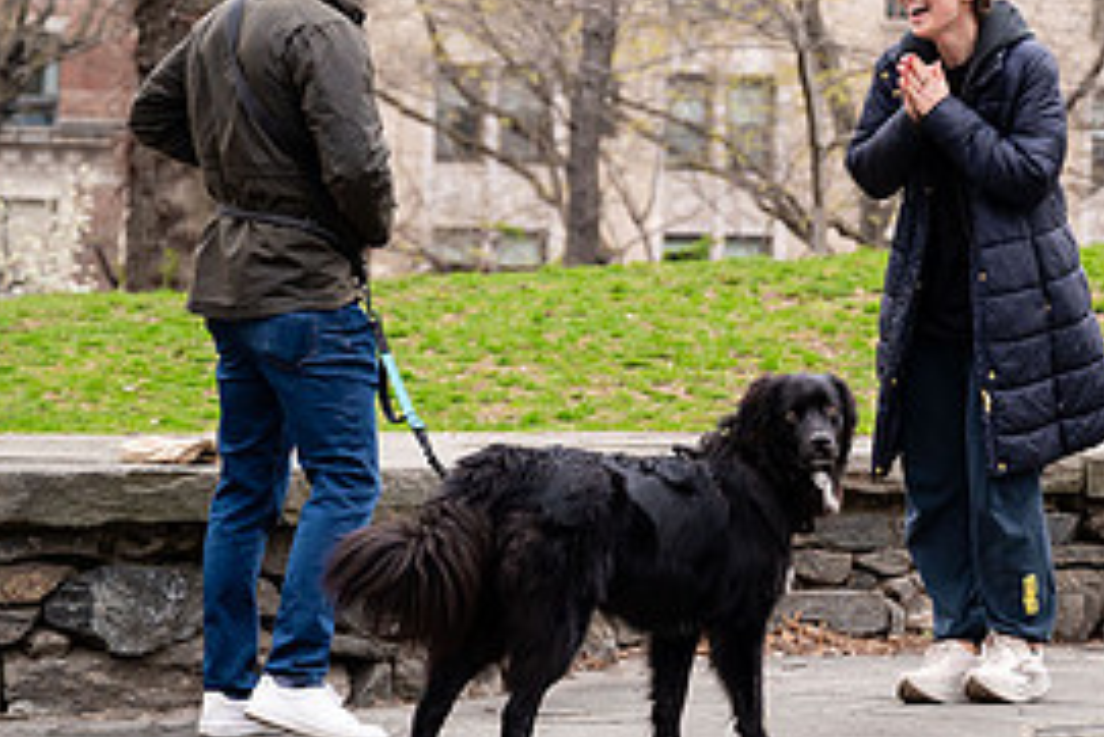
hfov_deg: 11.5
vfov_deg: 7.7
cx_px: 895
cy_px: 253
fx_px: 5461
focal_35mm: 178
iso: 400
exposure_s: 1/200
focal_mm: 69
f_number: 3.2
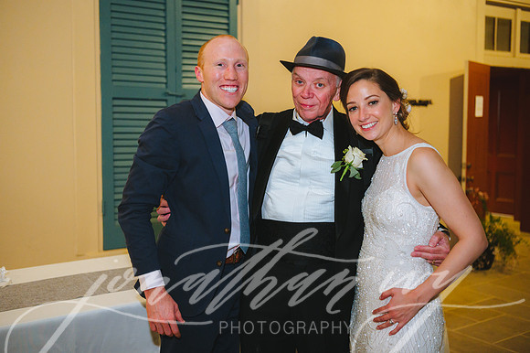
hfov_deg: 43.6
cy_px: 176
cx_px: 265
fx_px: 662
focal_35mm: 45
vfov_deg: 29.8
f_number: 2.8
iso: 2500
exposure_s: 1/80
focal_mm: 45
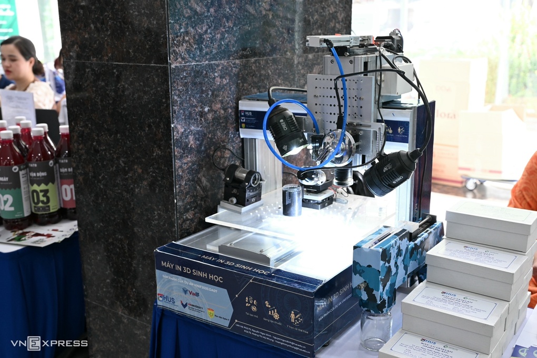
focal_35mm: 38
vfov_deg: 35.1
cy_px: 179
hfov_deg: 50.7
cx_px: 268
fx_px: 567
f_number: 6.3
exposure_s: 1/40
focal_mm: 38
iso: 1100
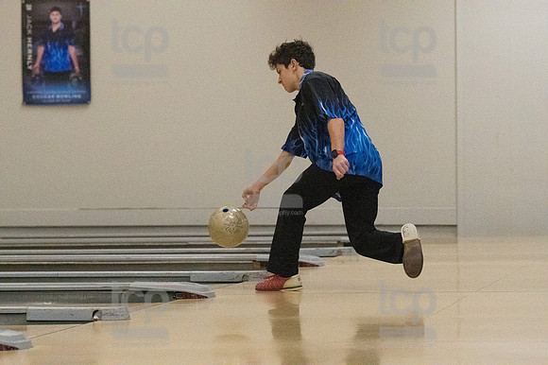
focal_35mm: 174
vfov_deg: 7.9
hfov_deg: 11.8
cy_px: 182
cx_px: 274
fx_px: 2647
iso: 10000
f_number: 4
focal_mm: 116
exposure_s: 1/1250
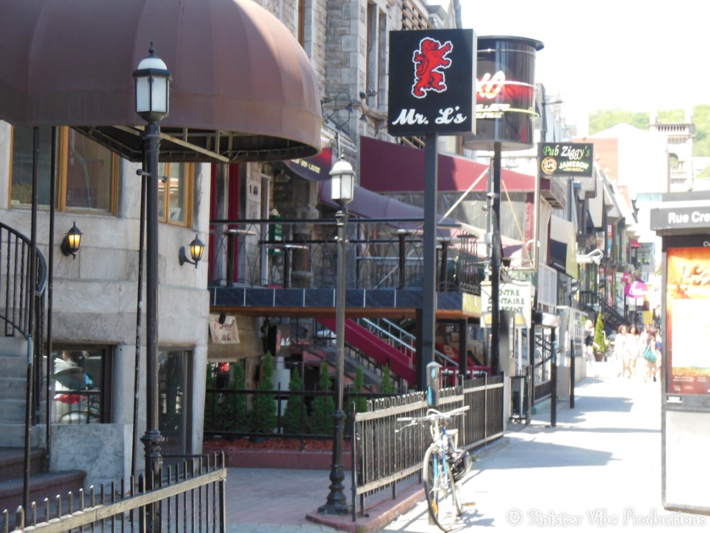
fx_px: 1559
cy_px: 266
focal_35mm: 76
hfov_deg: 25.7
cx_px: 355
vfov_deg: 19.4
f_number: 4.4
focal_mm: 13.6
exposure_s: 1/250
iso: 320
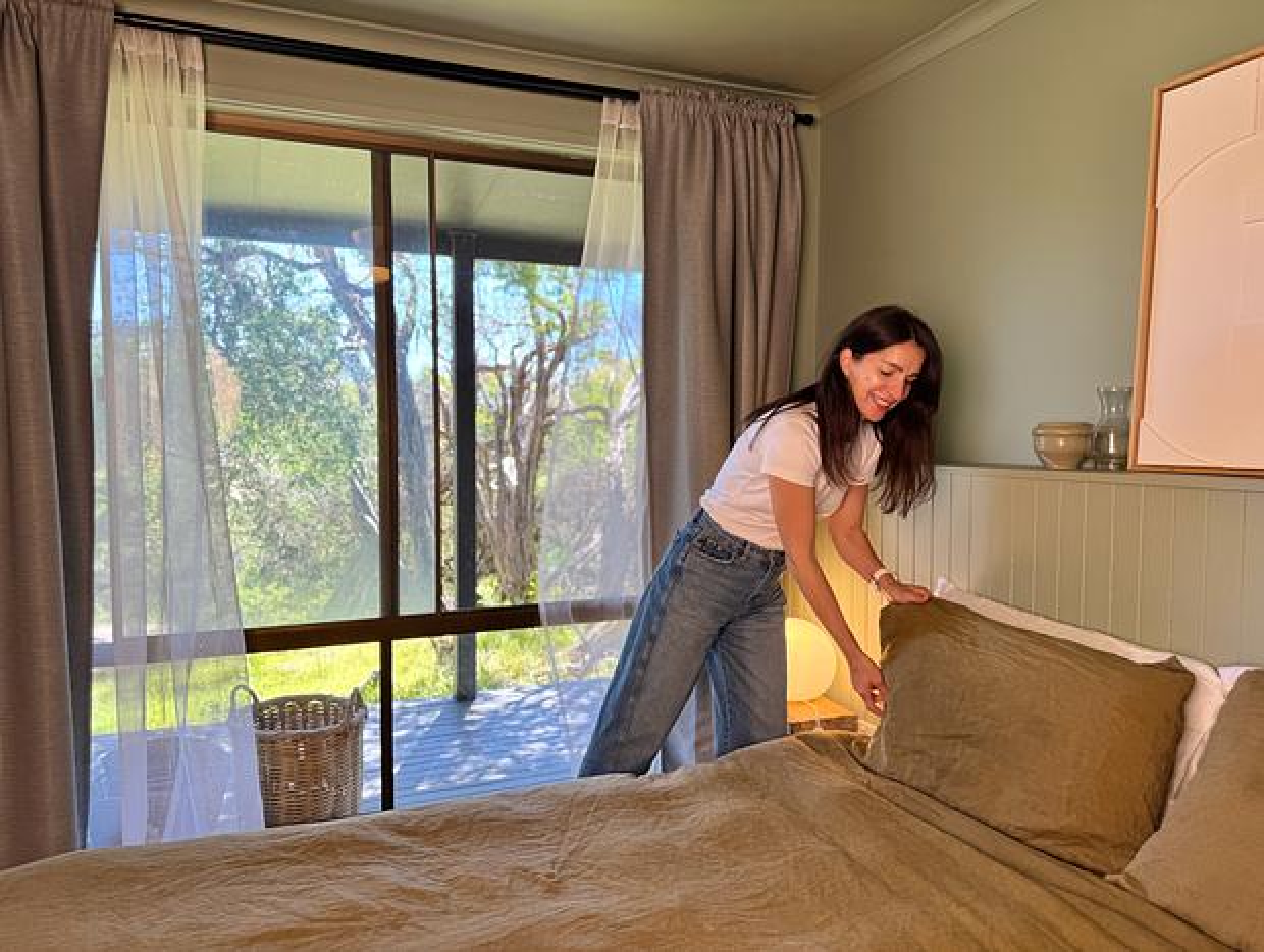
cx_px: 632
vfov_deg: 56.9
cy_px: 476
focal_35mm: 24
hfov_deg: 71.5
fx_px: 878
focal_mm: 6.76
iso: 64
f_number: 1.78
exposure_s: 1/141
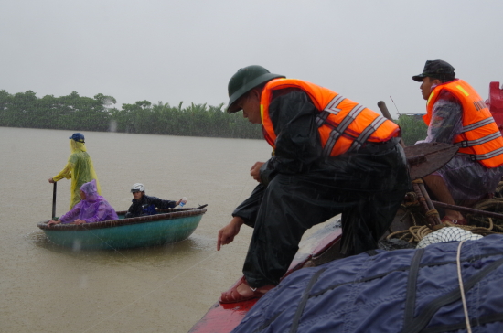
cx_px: 252
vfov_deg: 24.9
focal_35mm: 54
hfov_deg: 36.9
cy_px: 166
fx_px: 753
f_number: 8
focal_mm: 36
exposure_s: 1/400
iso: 800
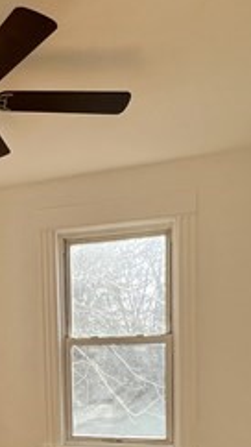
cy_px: 401
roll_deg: +2.7
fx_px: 533
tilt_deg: -5.1
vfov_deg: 41.9
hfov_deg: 24.6
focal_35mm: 45
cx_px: -31
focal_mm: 1.57
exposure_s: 1/410
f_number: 1.8
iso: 32
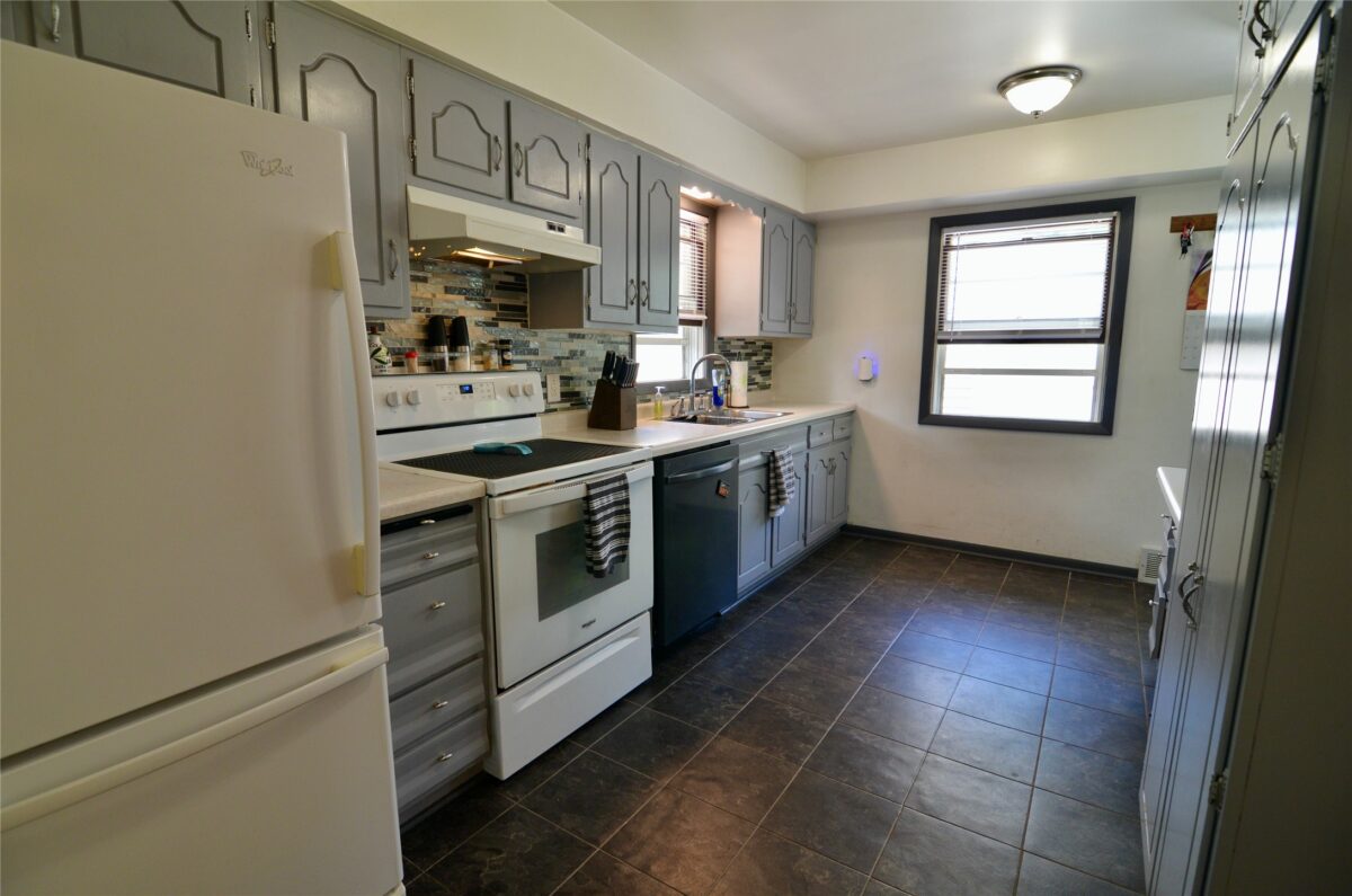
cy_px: 448
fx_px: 618
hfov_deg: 95.1
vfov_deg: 71.8
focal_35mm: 16
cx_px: 676
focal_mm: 11
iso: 400
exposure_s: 1/60
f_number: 4
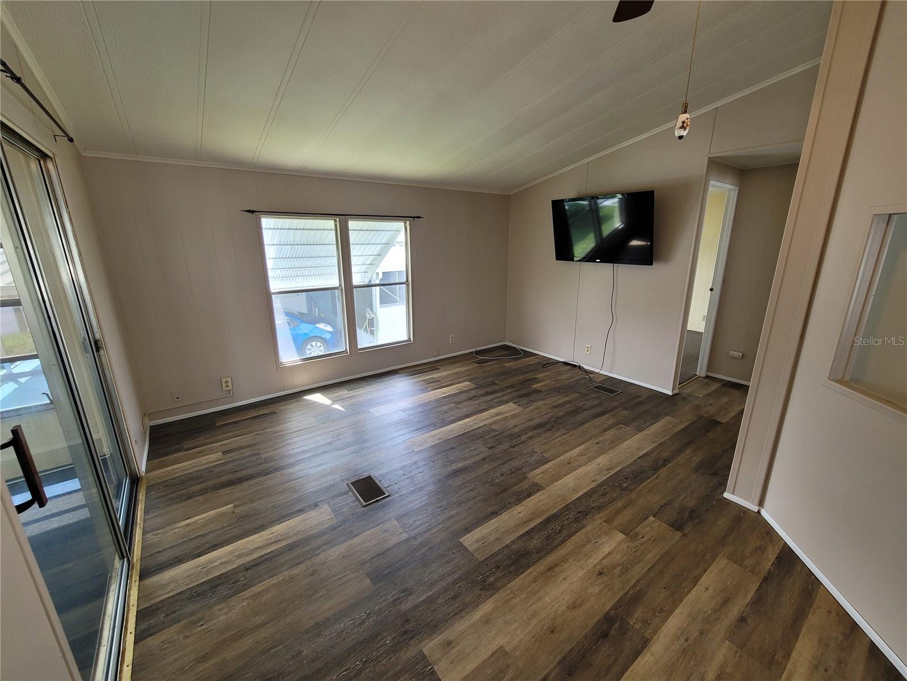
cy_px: 340
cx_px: 454
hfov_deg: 106.2
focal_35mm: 13
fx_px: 341
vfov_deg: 89.9
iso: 100
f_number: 2.2
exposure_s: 1/120
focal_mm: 2.2
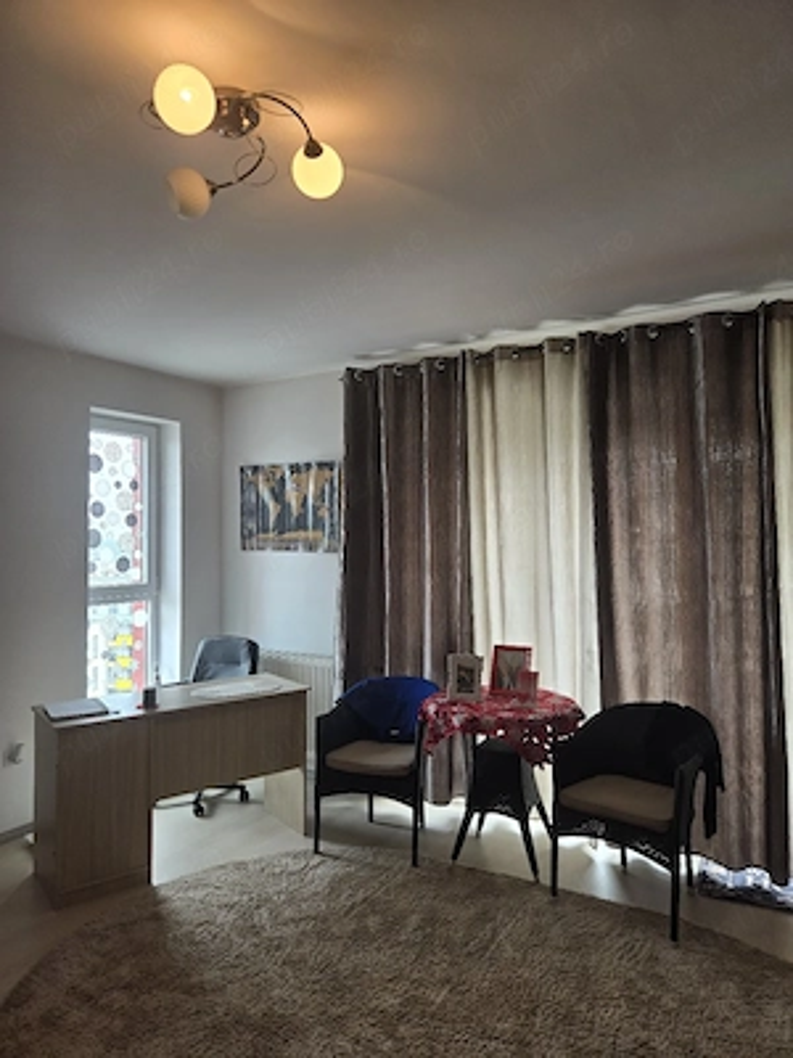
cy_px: 529
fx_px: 703
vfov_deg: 73.9
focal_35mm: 23
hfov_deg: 58.9
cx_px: 396
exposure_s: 1/101
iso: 40
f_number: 1.8
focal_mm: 5.4
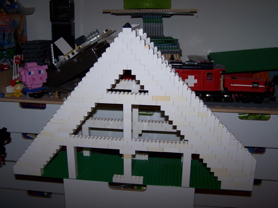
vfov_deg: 37.7
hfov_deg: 49.0
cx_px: 139
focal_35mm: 38
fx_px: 305
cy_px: 104
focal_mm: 6.3
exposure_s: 1/60
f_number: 2.8
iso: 80
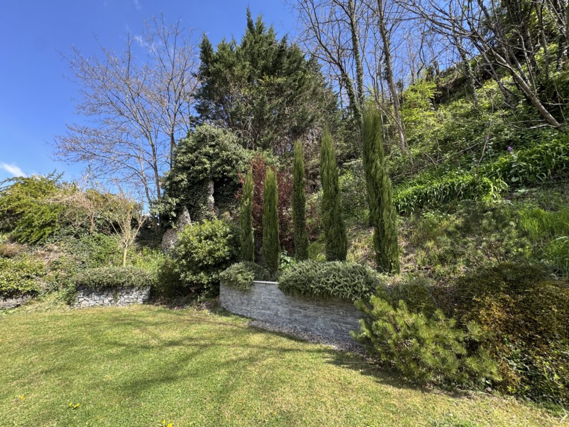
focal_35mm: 14
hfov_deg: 102.1
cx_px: 284
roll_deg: +0.3
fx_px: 230
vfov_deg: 85.7
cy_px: 214
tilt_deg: +14.4
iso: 40
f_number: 2.2
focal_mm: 2.22
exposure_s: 1/356
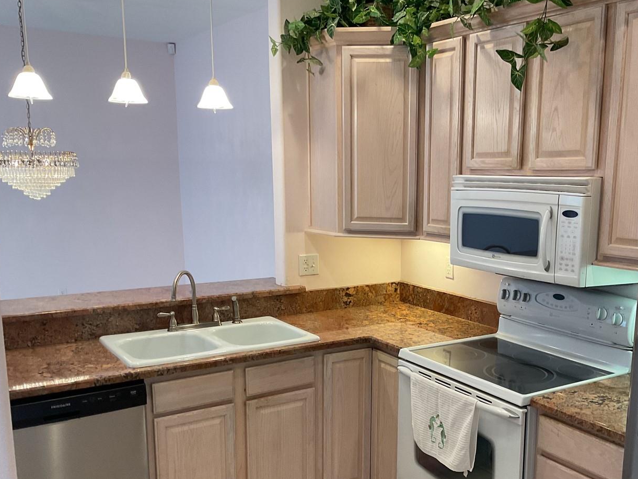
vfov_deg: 37.4
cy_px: 306
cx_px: 411
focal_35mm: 38
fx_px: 700
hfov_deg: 48.4
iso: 100
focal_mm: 3
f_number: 1.8
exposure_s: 1/60
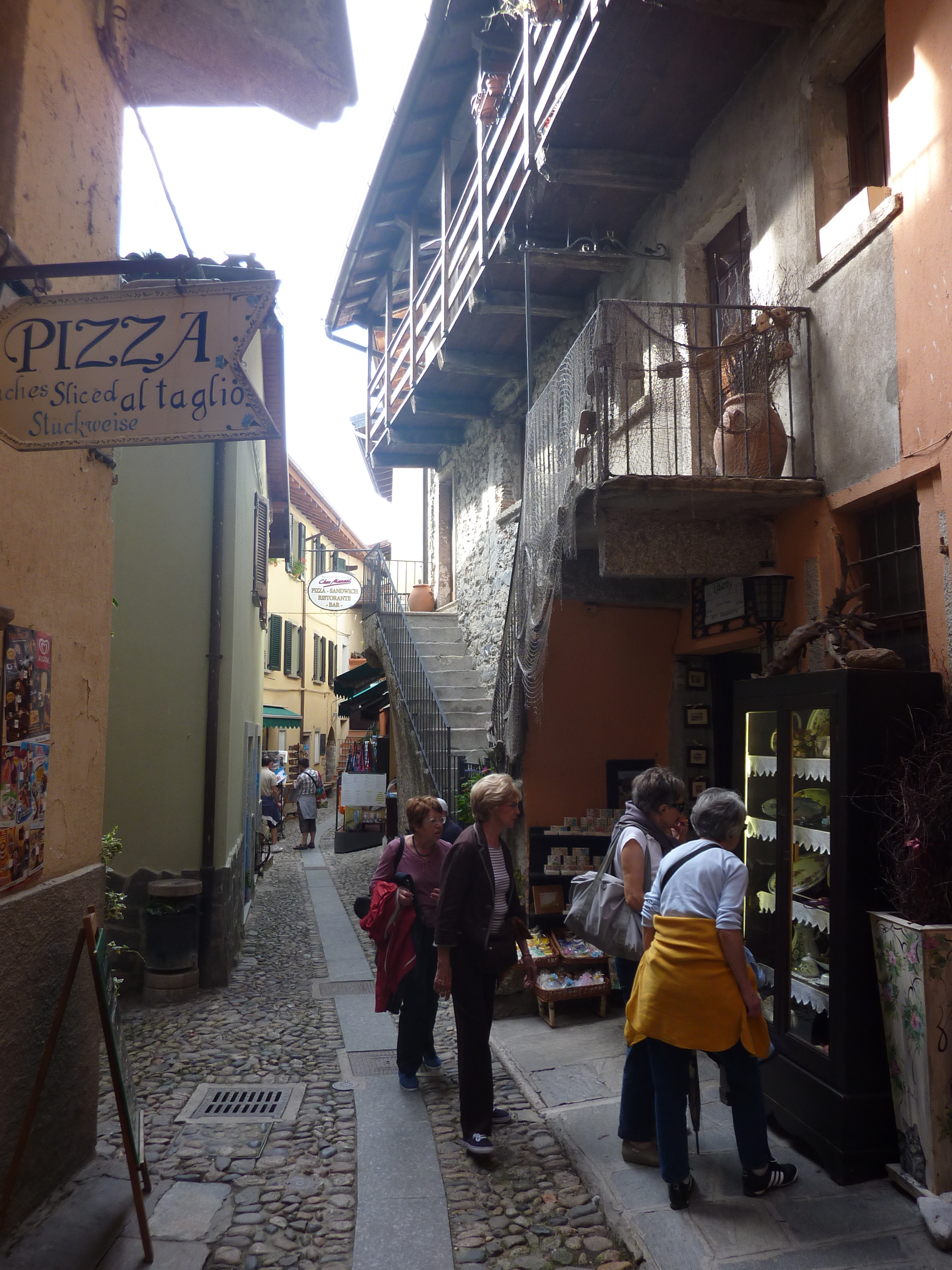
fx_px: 917
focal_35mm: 25
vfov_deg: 69.4
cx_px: 476
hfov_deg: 54.9
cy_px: 635
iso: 80
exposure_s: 1/50
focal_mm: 4.1
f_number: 3.3
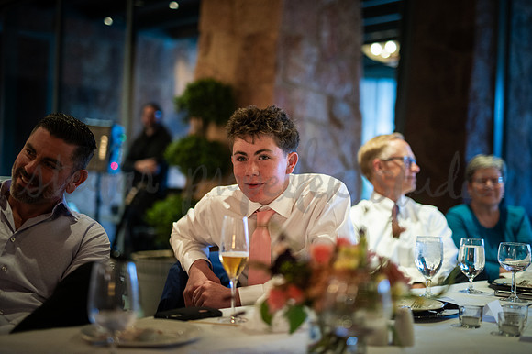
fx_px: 738
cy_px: 177
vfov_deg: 27.0
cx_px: 266
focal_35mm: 50
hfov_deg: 39.6
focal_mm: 50
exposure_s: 1/160
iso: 2500
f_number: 1.4
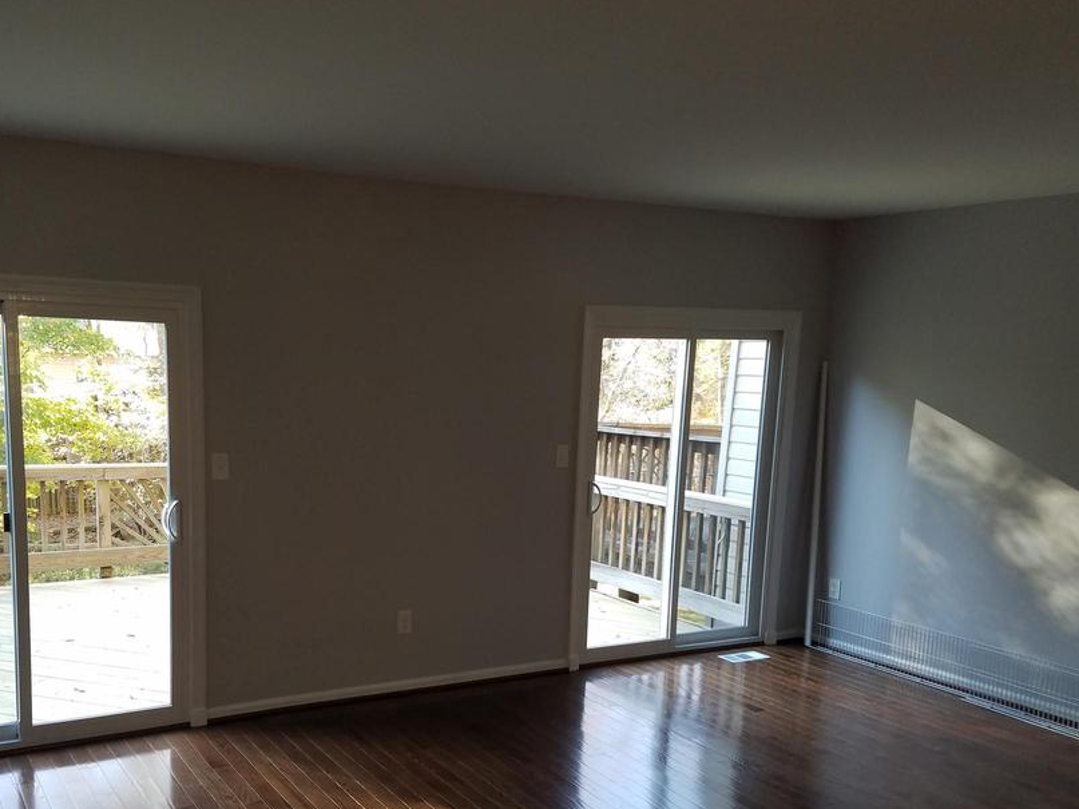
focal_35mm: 33
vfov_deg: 42.6
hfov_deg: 54.7
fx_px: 1028
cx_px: 397
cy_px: 504
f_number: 1.7
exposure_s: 1/60
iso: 80
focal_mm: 4.2
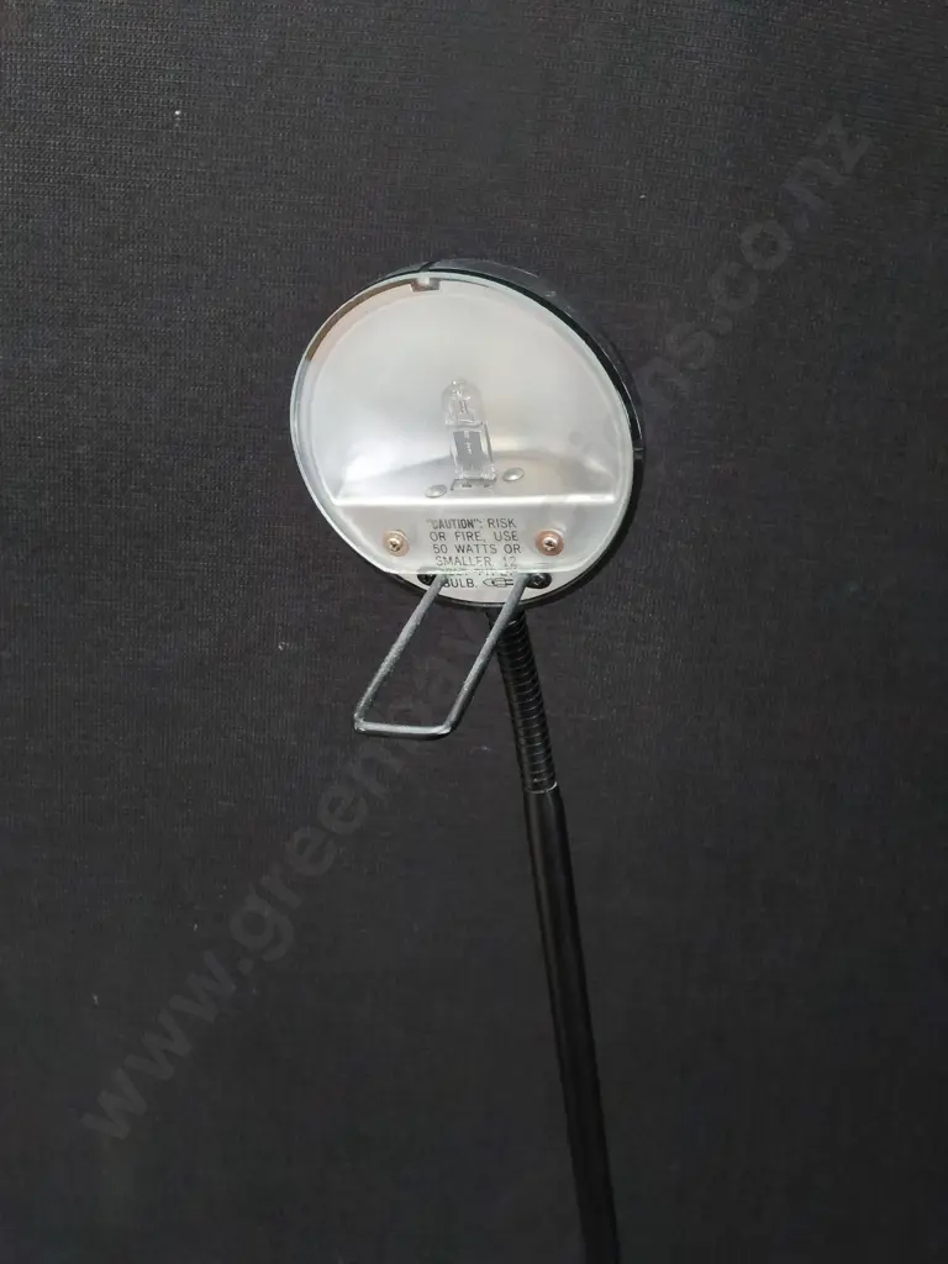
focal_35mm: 27
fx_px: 986
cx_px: 474
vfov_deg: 65.3
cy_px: 632
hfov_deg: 51.4
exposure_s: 1/100
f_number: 2
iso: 250
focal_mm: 2.87
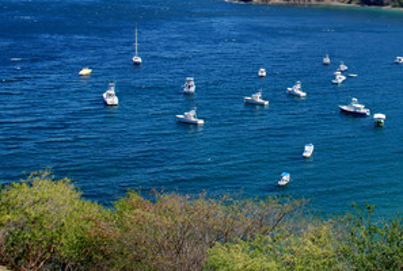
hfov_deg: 32.2
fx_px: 662
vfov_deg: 22.0
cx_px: 364
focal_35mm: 59
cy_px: -18
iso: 100
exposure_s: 1/200
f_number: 7.1
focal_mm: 18
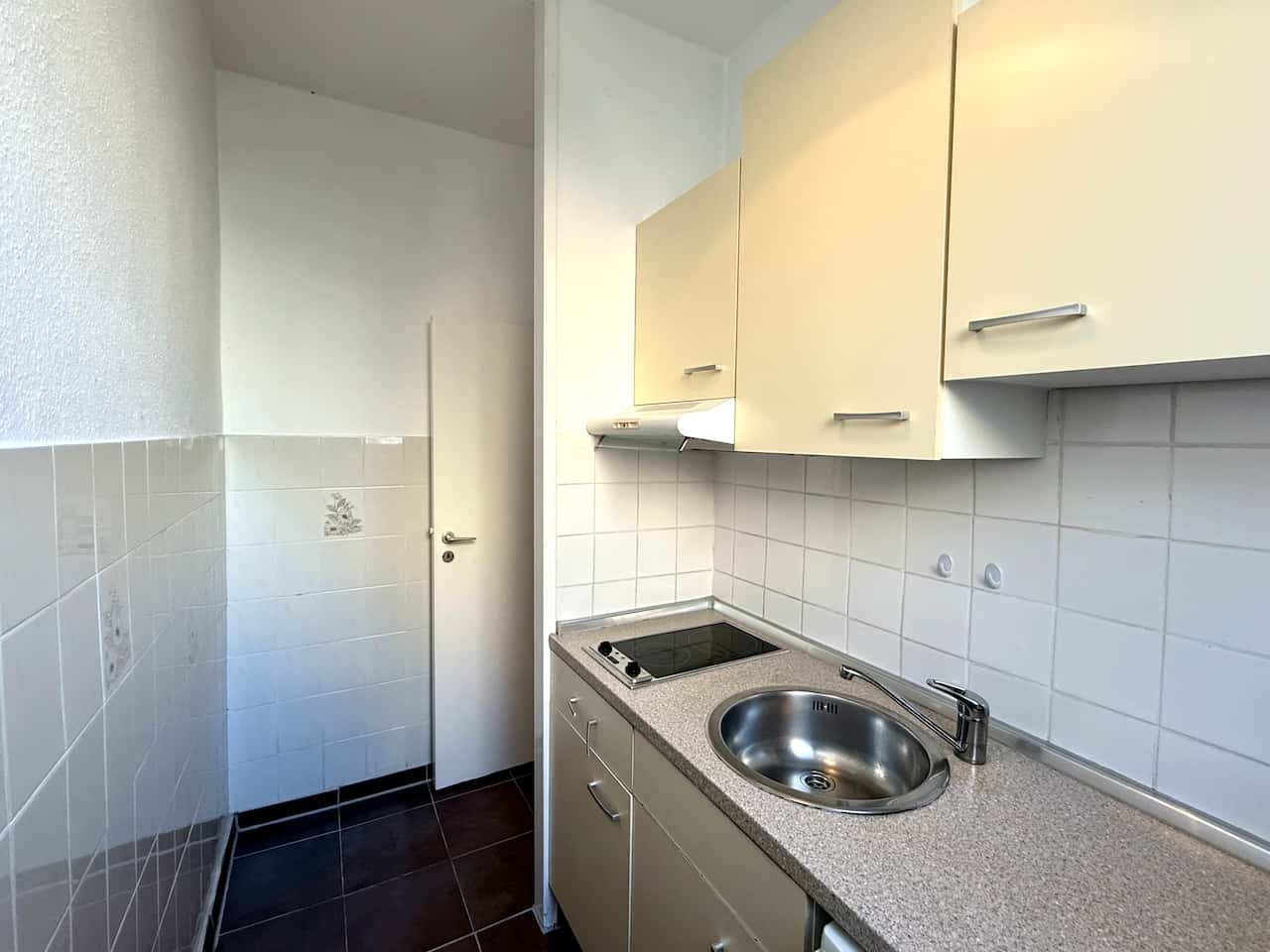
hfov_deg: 102.1
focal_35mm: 14
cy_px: 476
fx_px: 514
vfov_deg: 85.7
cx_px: 635
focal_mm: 2.22
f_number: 2.2
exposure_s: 1/100
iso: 125
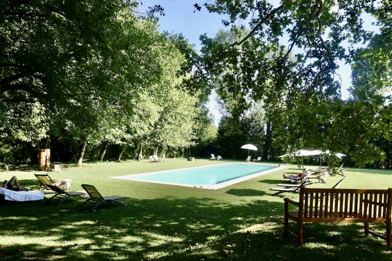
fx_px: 261
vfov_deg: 53.1
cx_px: 196
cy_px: 130
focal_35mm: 24
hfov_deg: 73.7
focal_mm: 8.8
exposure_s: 1/200
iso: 125
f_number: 5.6
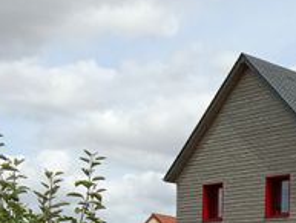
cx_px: 350
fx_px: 744
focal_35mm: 87
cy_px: 323
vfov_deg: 15.8
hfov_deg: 21.0
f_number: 2
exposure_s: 1/1479
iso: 100
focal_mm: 2.78
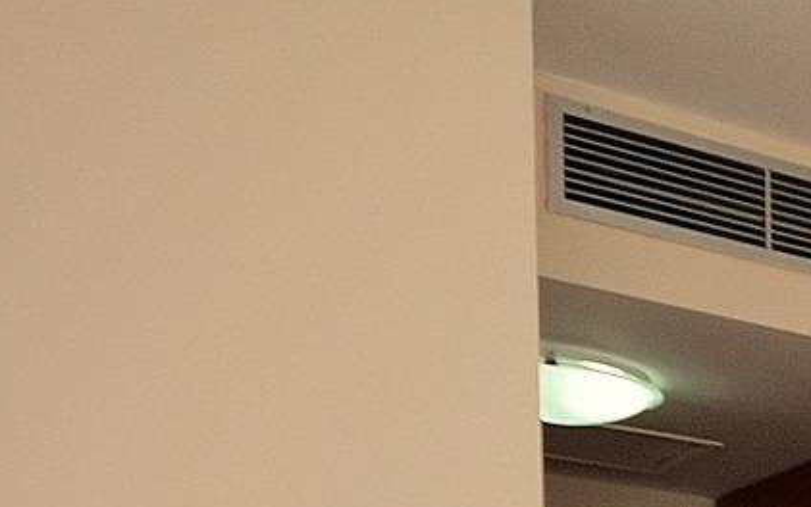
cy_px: 968
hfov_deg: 17.0
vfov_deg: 13.6
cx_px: 1692
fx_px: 1856
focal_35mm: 84
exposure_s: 1/125
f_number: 5.6
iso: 280
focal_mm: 10
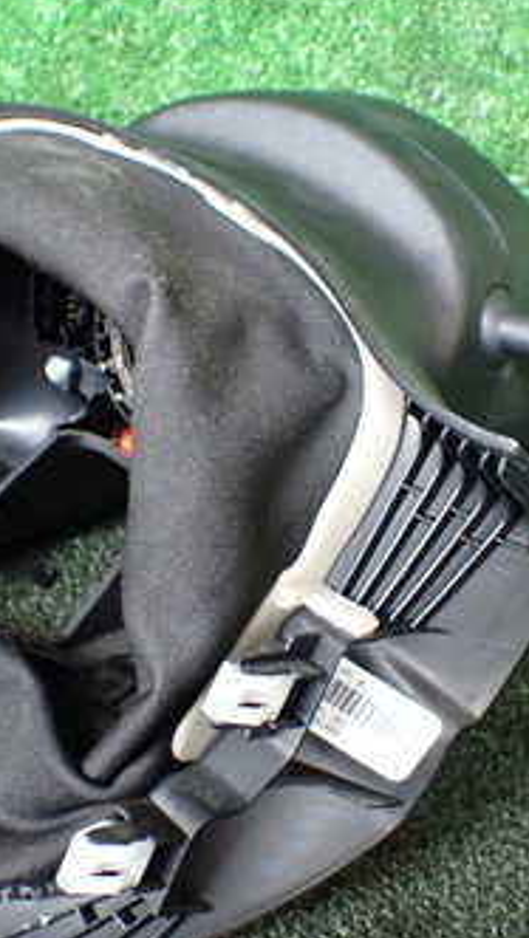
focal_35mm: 59
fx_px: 1470
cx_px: 249
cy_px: 461
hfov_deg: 20.4
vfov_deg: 35.4
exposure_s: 1/30
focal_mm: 5.4
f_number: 2.3
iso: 800
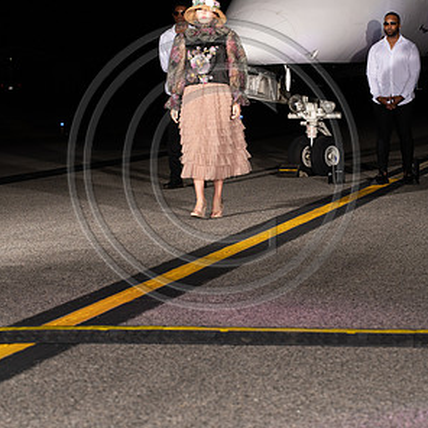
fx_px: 1805
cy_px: 163
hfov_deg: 13.5
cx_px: 215
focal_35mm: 129
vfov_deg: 13.5
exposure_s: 1/200
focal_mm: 100
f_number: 6.3
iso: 1000
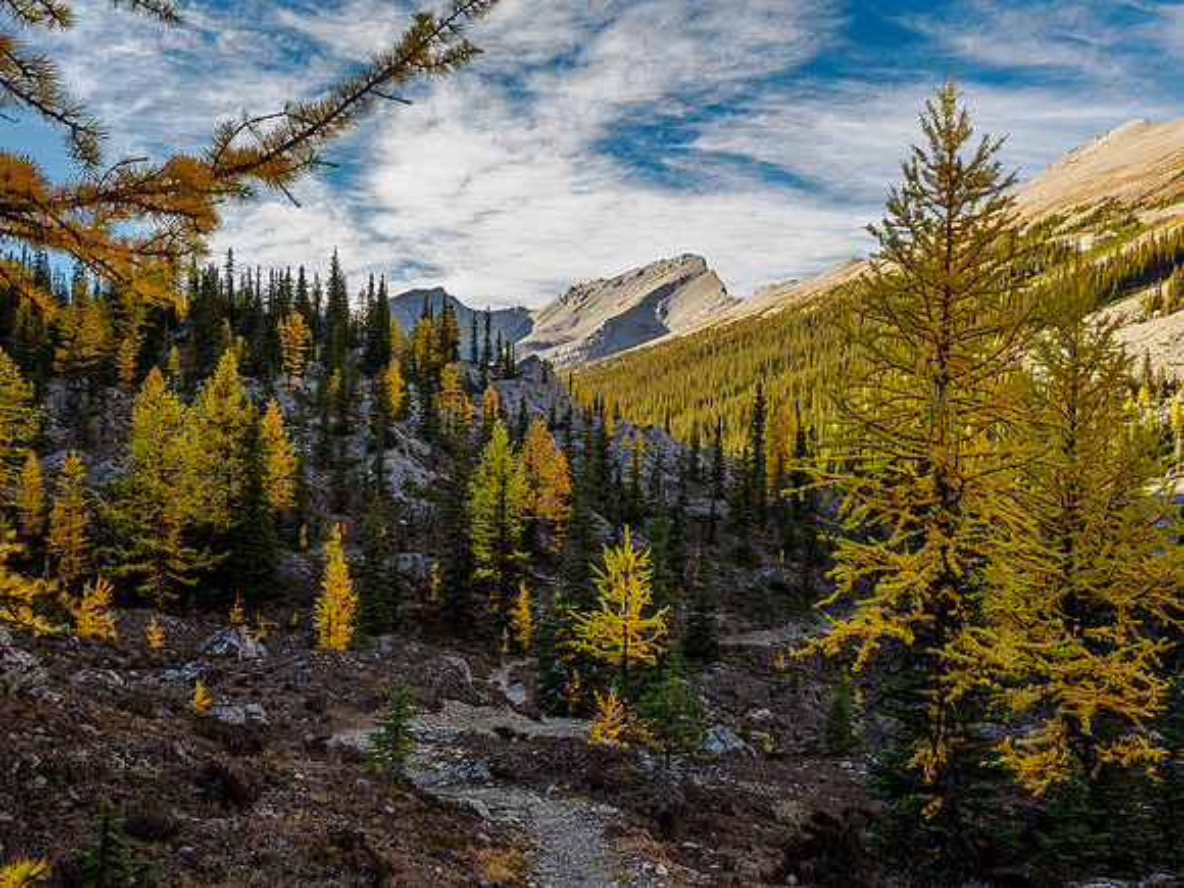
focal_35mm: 28
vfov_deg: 49.7
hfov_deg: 63.4
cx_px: 592
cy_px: 444
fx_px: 958
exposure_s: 1/60
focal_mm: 14
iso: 200
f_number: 8
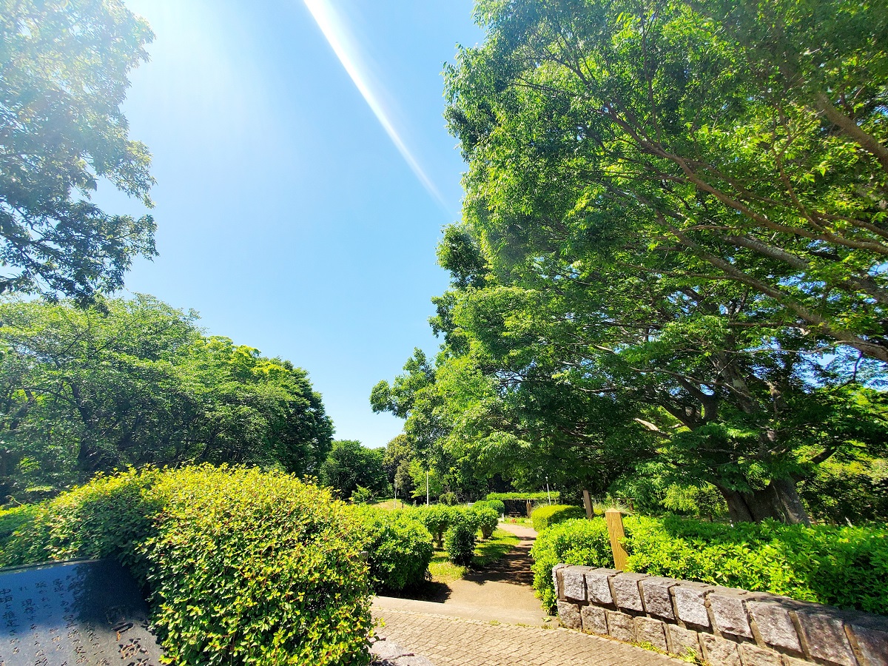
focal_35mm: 13
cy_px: 333
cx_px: 444
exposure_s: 1/833
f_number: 2.2
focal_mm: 1.8
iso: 50
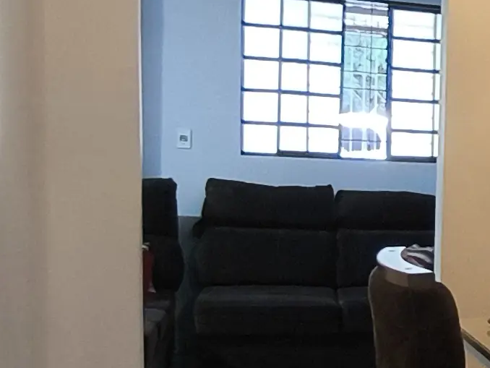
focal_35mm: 77
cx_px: 786
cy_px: 259
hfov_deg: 20.6
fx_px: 1090
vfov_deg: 19.1
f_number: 2.2
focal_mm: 1.65
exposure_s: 1/30
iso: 200
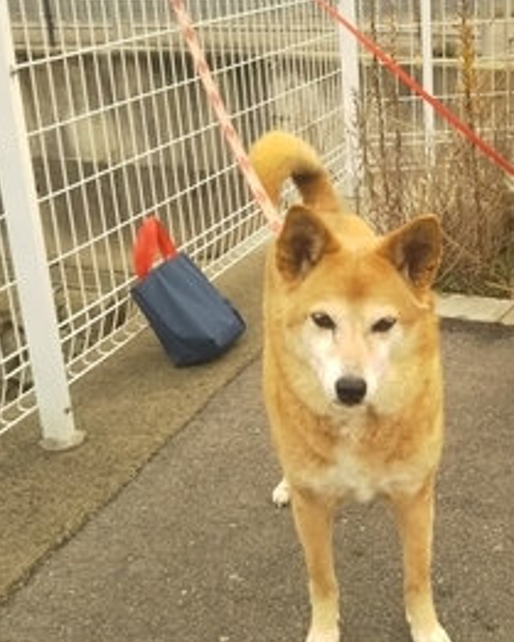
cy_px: 312
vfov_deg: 33.6
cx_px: 392
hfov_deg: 26.8
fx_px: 1064
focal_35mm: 56
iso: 40
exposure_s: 1/225
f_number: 2.2
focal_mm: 4
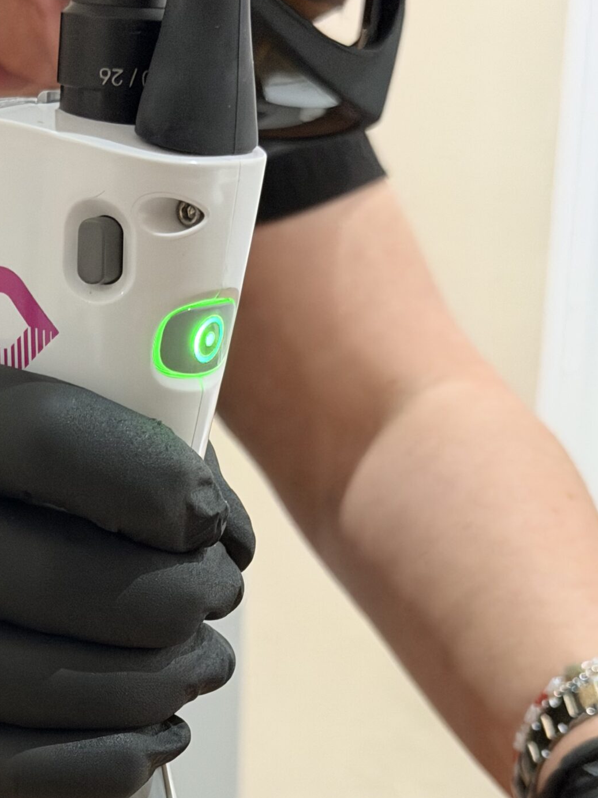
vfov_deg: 21.6
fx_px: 2050
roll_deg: -0.2
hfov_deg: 16.5
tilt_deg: -19.6
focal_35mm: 89
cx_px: 133
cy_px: 685
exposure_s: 1/33
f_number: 1.78
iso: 320
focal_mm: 6.76
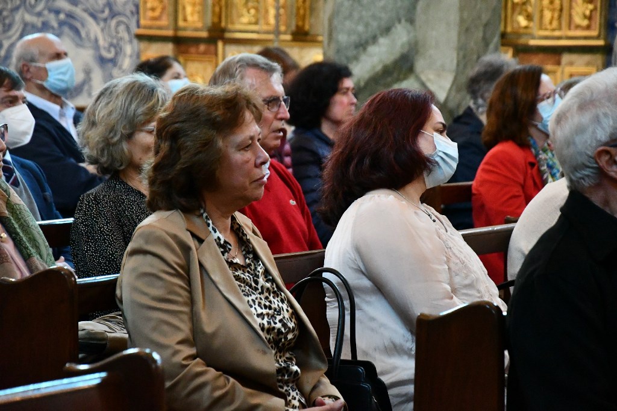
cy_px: 206
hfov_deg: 13.1
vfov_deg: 8.7
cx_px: 308
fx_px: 2690
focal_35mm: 157
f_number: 5.6
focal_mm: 105
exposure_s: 1/125
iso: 11400
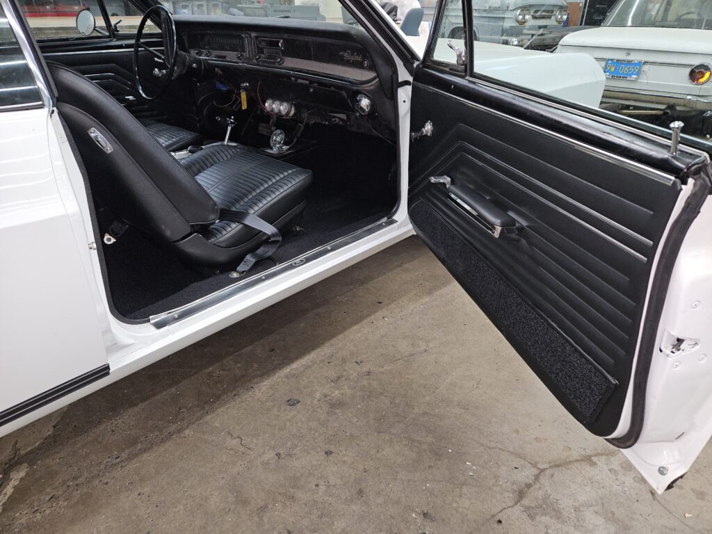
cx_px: 356
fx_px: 473
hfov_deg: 73.9
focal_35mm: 23
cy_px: 267
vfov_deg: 58.9
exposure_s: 1/24
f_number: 1.8
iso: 160
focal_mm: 5.4
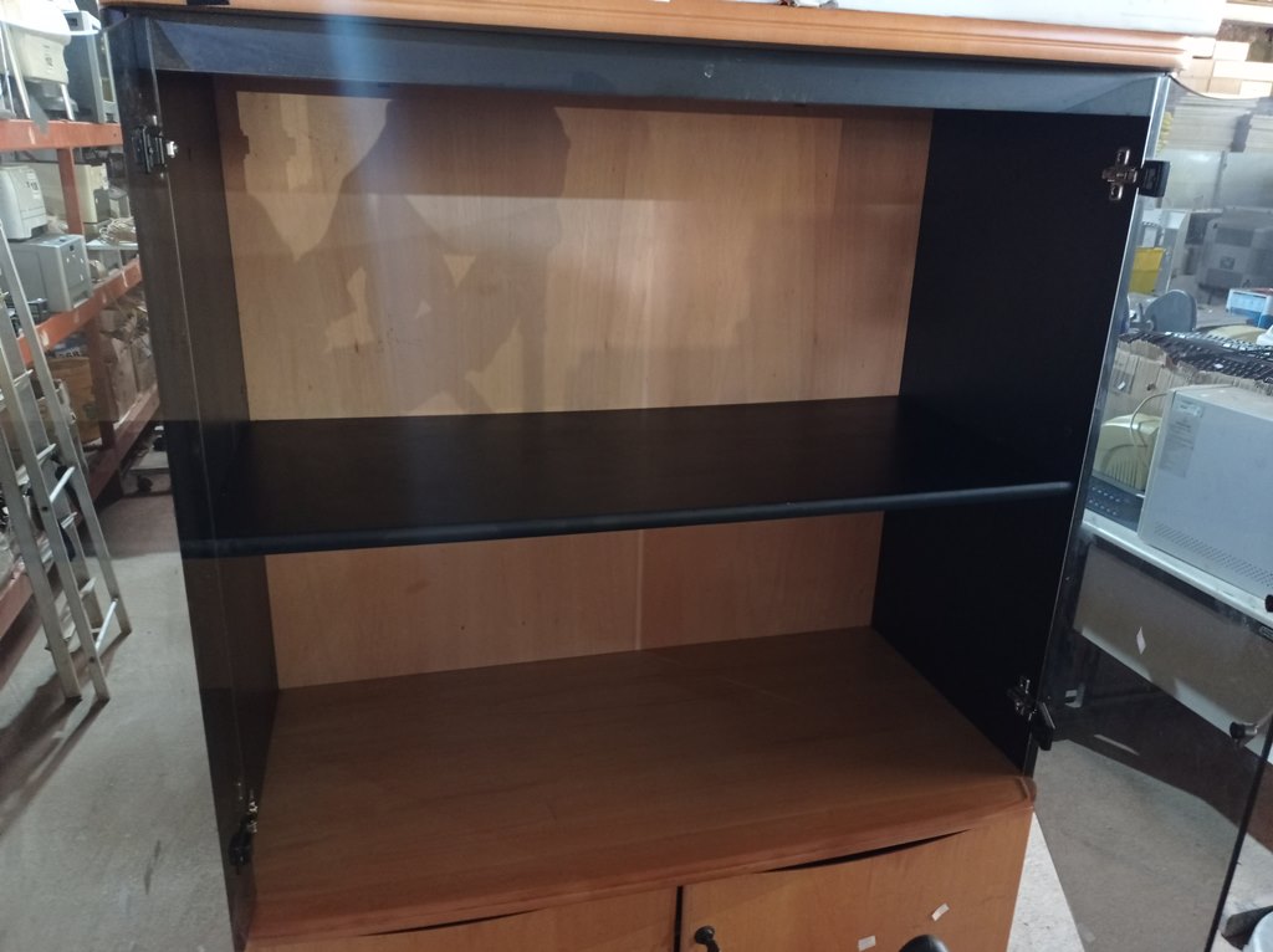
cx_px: 636
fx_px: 1029
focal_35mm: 28
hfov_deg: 63.5
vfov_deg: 49.7
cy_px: 476
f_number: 1.79
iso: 789
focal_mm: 4.7
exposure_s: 1/17.1
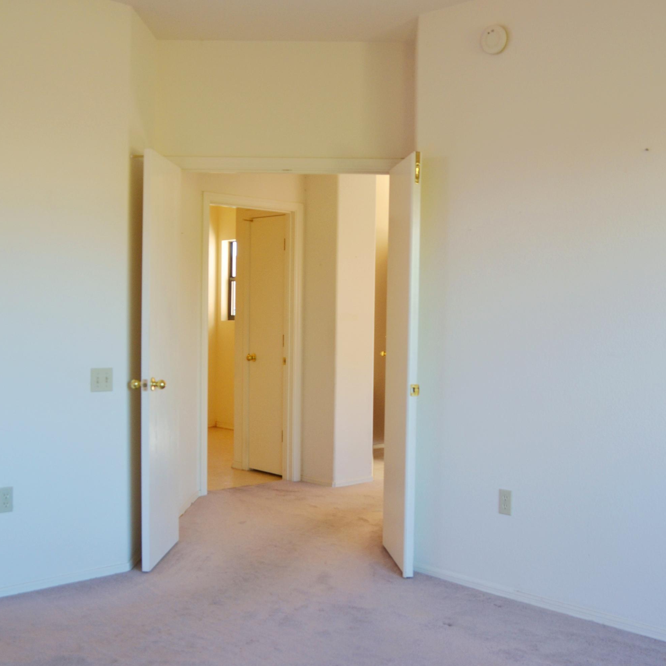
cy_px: 332
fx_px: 885
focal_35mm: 41
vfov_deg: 41.3
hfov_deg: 41.2
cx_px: 379
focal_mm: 21
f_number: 3.8
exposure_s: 1/125
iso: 400
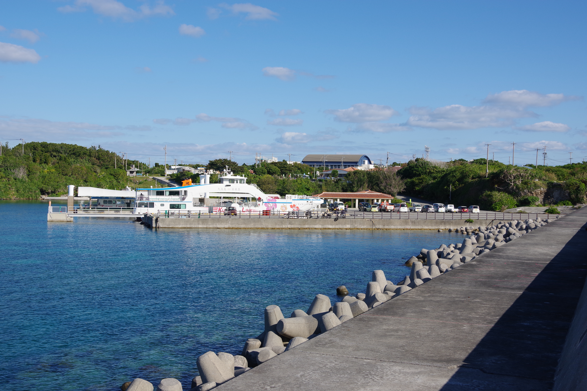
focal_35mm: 46
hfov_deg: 42.7
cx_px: 294
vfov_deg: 29.2
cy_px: 196
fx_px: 750
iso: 200
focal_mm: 31
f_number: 10
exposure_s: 1/400
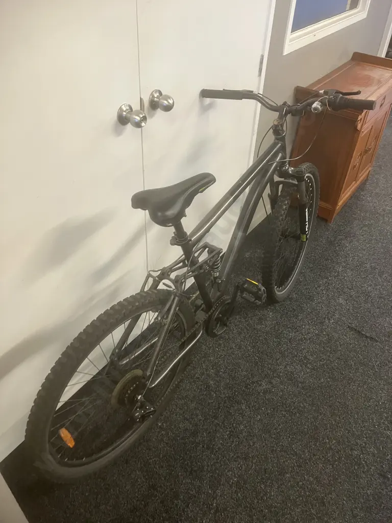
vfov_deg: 63.4
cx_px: 196
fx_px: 423
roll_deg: -3.4
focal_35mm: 28
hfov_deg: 49.7
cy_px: 262
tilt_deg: -38.2
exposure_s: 1/50
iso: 200
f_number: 1.8
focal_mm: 3.99
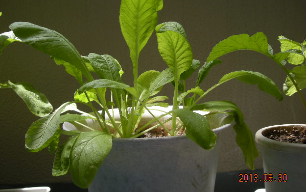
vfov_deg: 33.6
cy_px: 84
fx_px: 317
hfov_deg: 51.5
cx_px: 150
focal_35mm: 38
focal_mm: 5.7
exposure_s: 1/150
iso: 64
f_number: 2.8
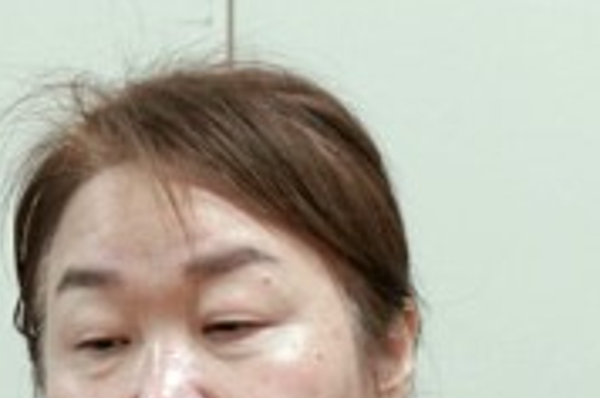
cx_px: -111
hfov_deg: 2.0
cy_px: 435
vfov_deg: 1.4
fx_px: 16870
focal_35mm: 1014
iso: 2500
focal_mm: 200
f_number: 4
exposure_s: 1/250
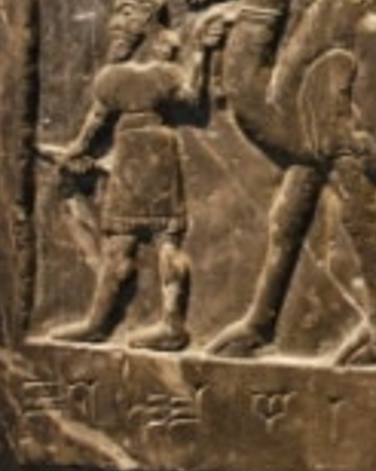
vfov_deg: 16.6
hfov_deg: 12.4
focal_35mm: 115
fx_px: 1601
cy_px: 119
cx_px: 657
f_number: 4.5
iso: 1600
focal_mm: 28
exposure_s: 1/15
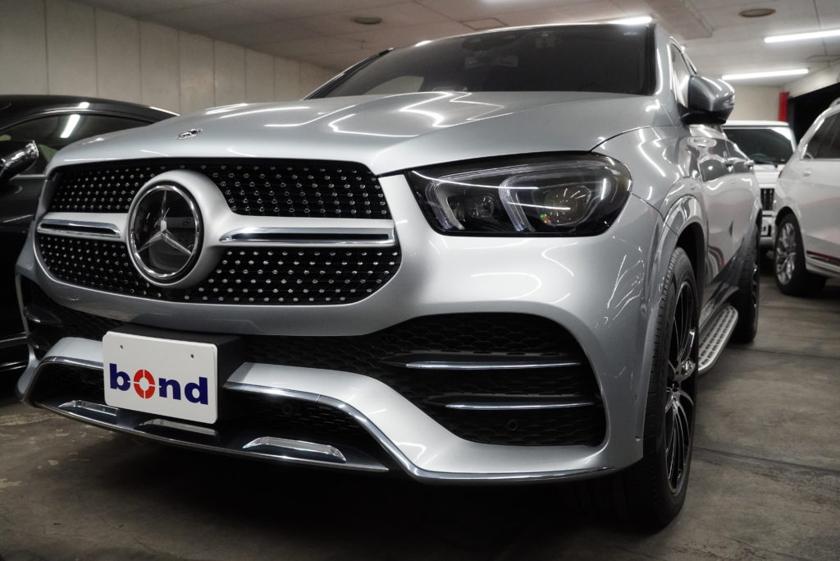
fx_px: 735
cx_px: 420
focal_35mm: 32
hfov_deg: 59.5
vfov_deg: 41.7
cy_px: 280
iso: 5000
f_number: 4
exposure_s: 1/160
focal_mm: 21
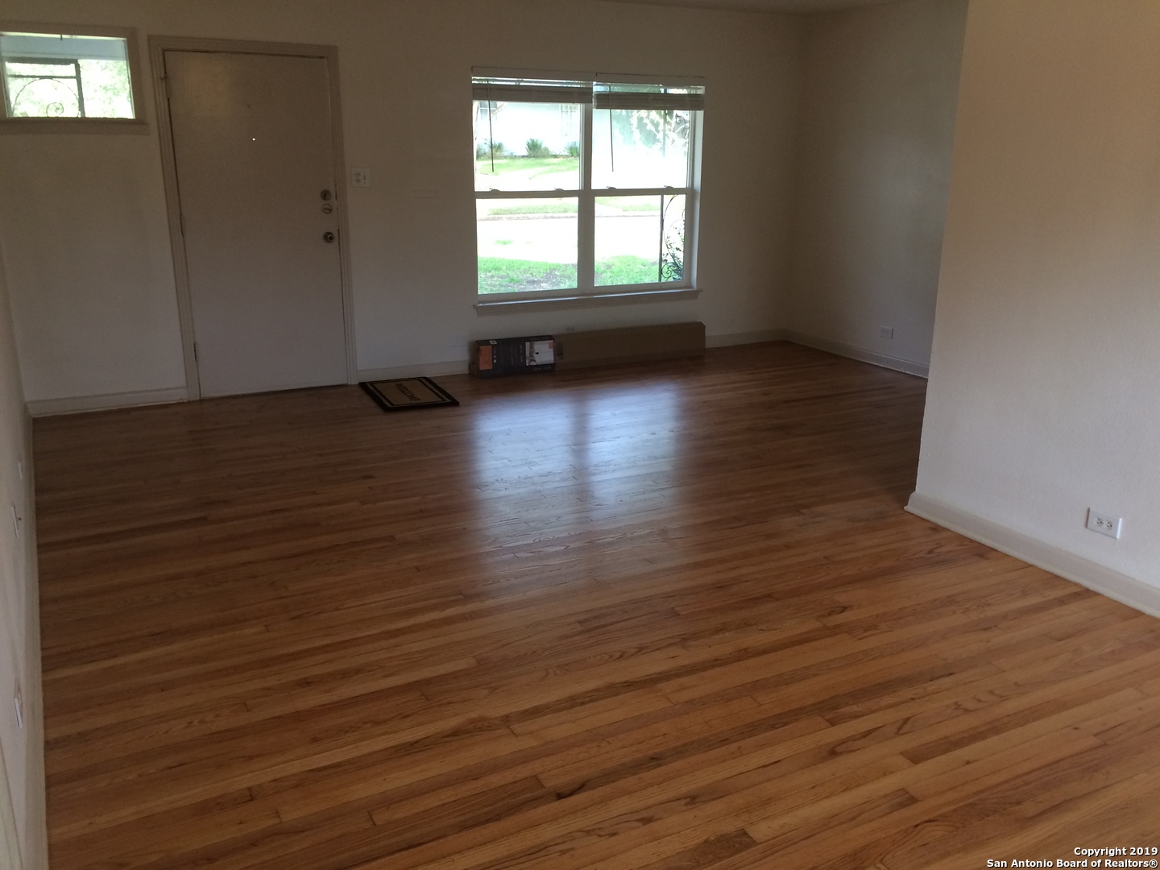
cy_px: 435
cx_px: 580
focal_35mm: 29
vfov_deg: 48.2
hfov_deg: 61.7
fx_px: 972
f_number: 2.2
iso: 50
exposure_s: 1/30
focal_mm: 4.15
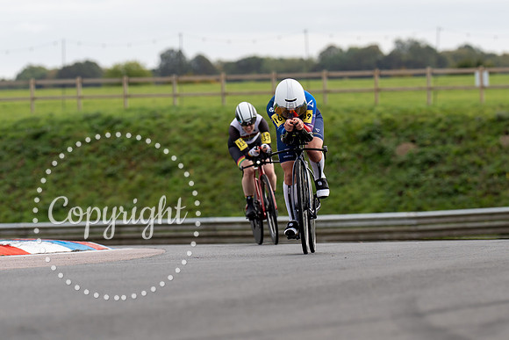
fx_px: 4038
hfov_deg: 7.2
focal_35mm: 286
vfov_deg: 4.8
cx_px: 284
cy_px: 232
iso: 125
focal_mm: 164
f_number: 3.5
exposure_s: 1/800
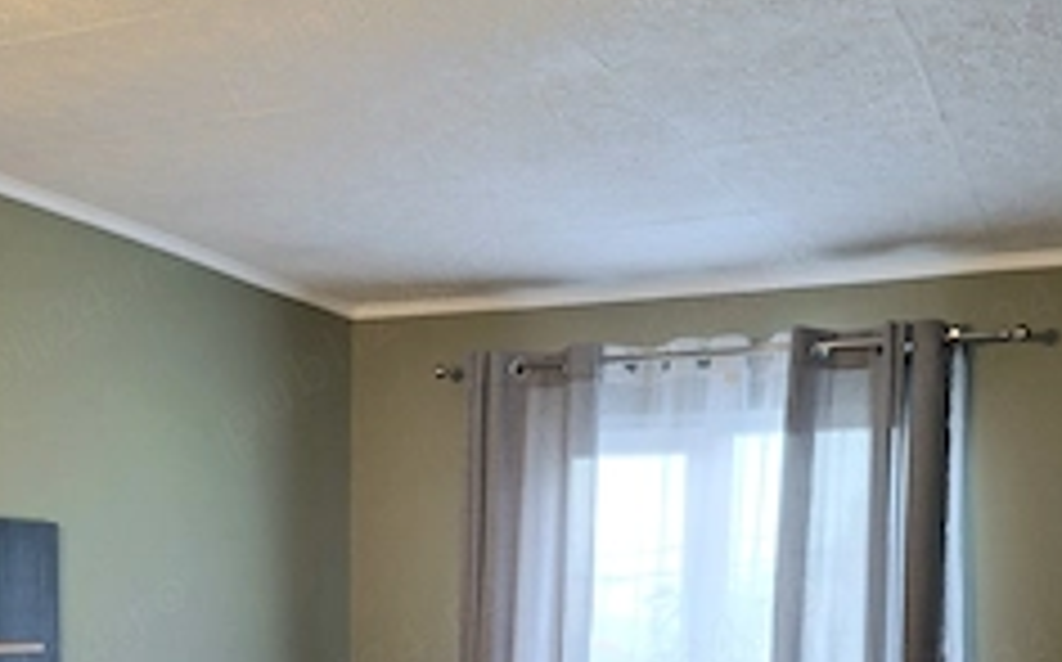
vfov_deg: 26.0
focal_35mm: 45
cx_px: 518
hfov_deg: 44.4
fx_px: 1301
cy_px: 757
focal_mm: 4.69
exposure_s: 1/100
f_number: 1.8
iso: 100
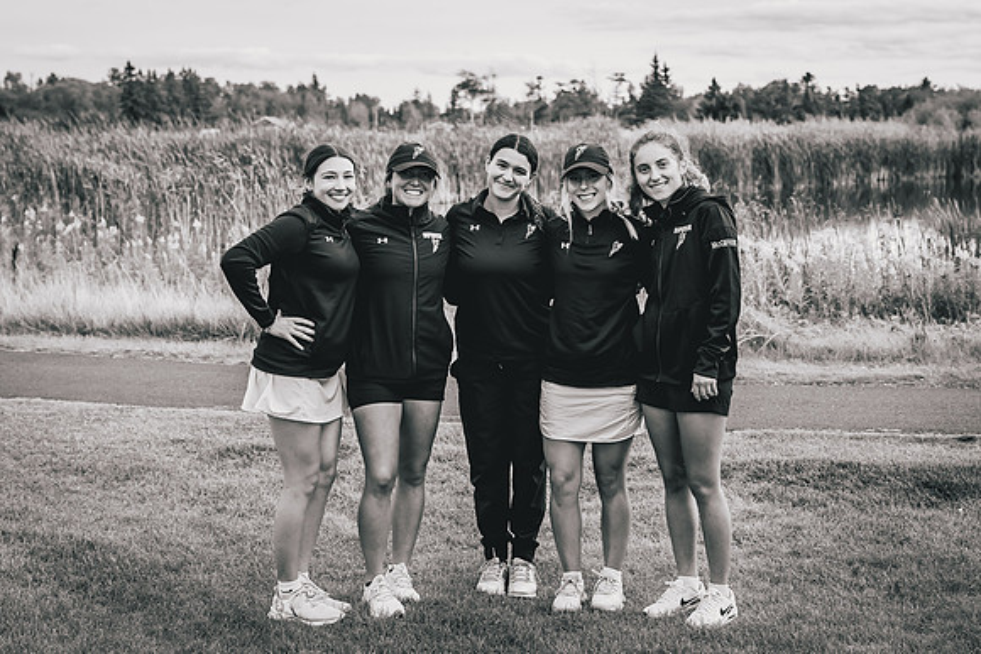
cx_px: 524
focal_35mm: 56
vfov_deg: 24.4
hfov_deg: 35.9
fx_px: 1513
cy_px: 305
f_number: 2.8
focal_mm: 35
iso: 400
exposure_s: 1/1600
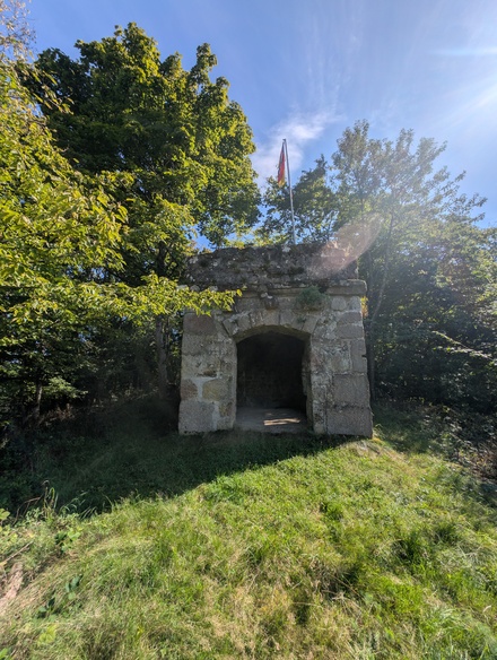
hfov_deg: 94.7
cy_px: 330
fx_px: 229
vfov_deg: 110.4
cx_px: 248
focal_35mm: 12
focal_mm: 2.23
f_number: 1.95
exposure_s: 1/2985
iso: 38
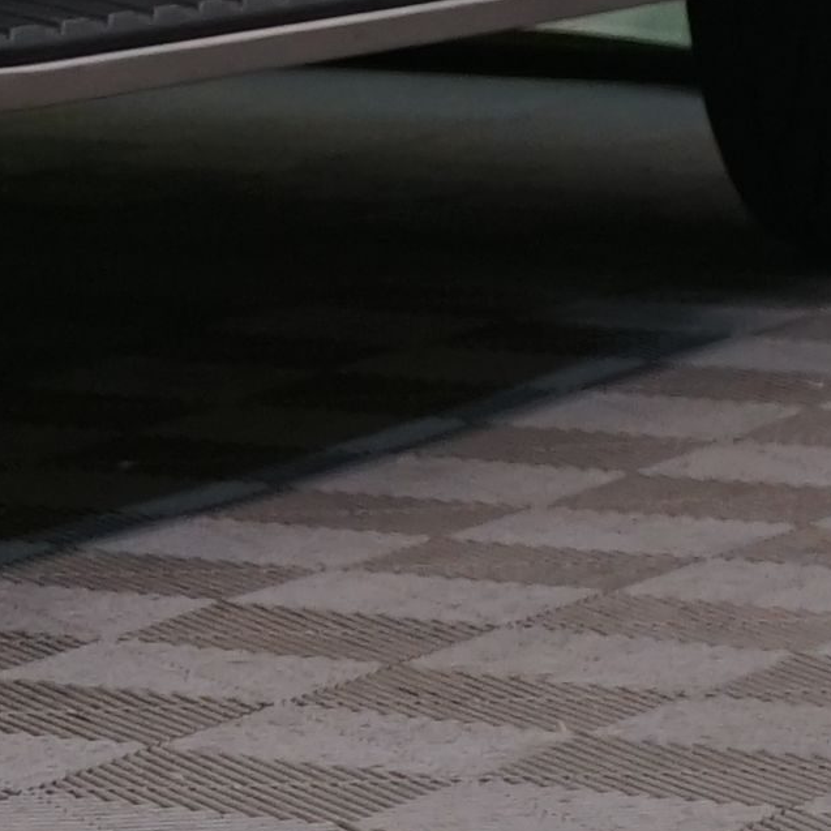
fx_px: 9343
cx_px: -1458
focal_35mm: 344
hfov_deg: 4.9
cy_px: -800
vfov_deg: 5.0
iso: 640
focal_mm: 43
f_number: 5.6
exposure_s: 1/50
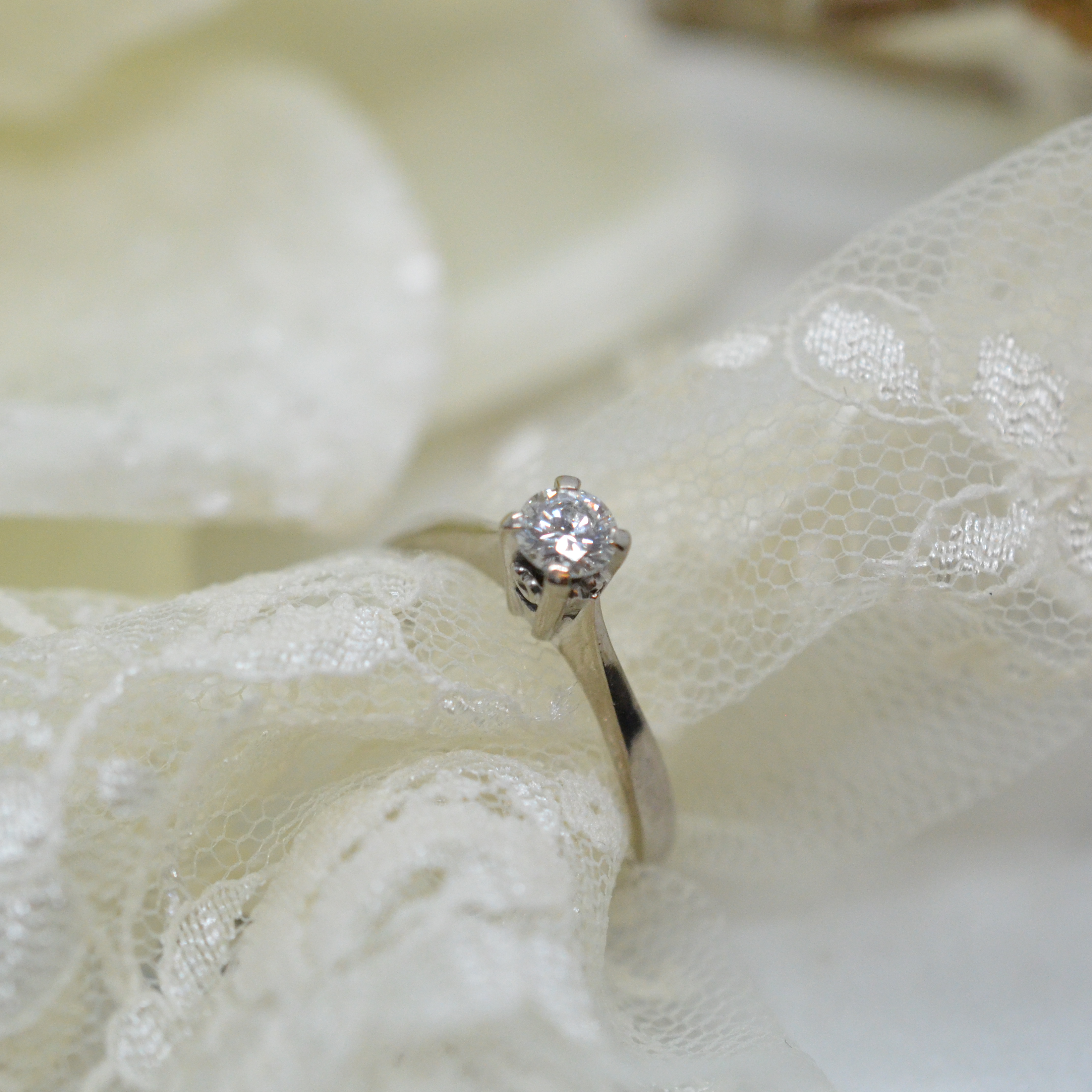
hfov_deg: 22.5
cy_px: 546
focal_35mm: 77
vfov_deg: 22.5
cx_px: 560
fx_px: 2748
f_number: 5
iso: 3200
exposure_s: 1/2000
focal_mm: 40
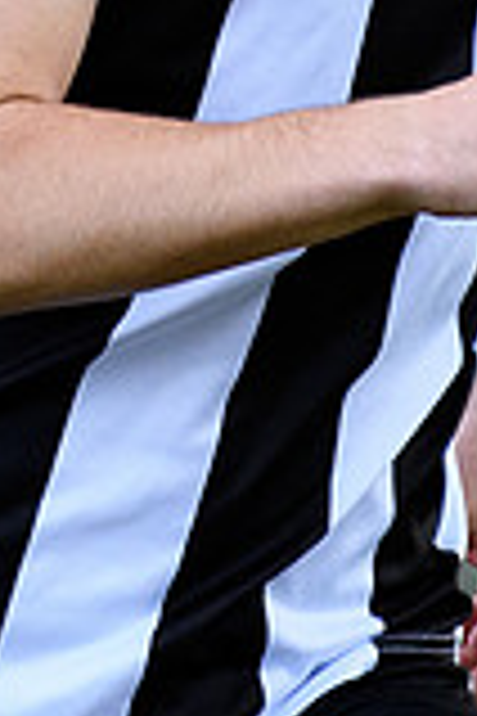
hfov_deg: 0.7
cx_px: 91
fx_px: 37461
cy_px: -438
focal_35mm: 1885
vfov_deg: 1.1
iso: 1000
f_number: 2.8
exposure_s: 1/2500
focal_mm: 200
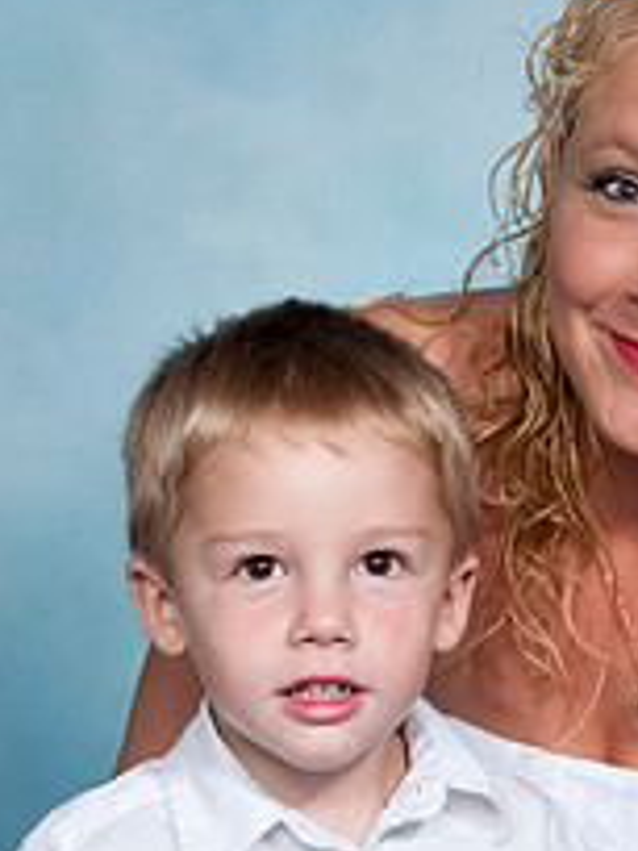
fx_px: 4374
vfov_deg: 11.1
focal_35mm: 178
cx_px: 540
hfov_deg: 8.3
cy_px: 480
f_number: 7.1
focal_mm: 56
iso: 100
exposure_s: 1/60
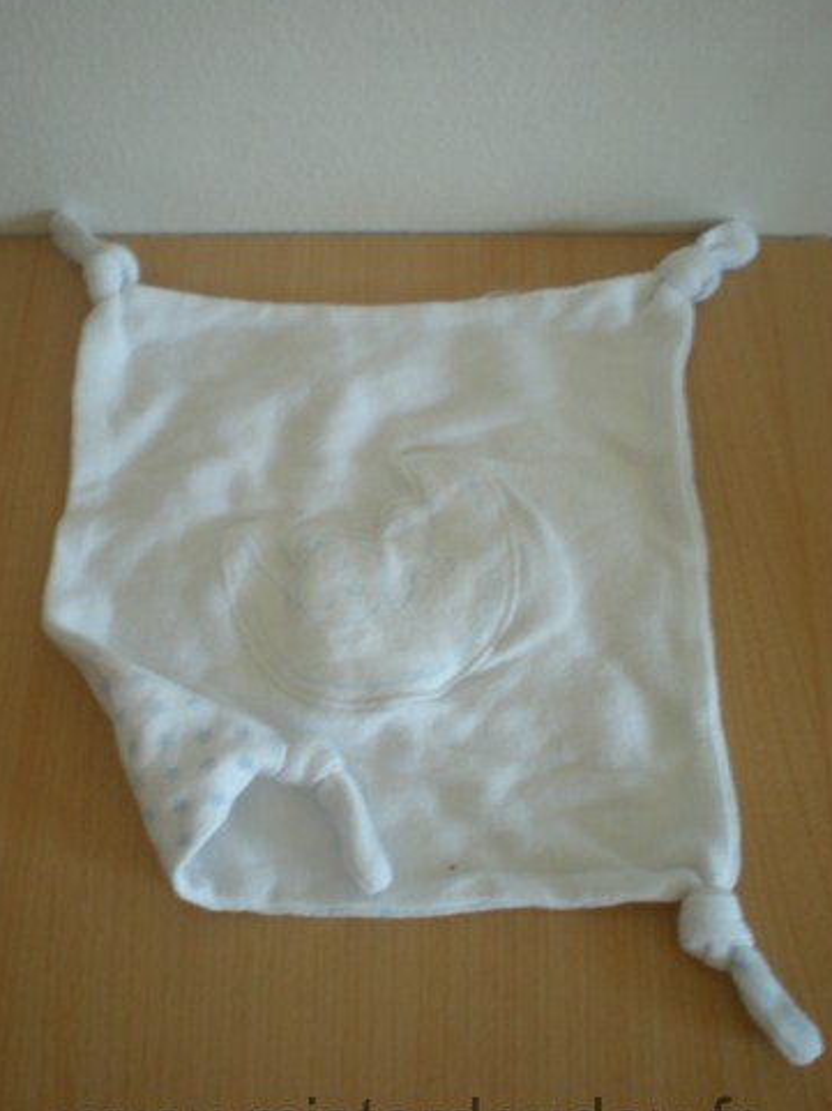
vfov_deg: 45.8
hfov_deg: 35.1
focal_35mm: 41
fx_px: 1315
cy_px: 572
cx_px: 406
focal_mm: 6.3
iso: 200
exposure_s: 1/19
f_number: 3.1
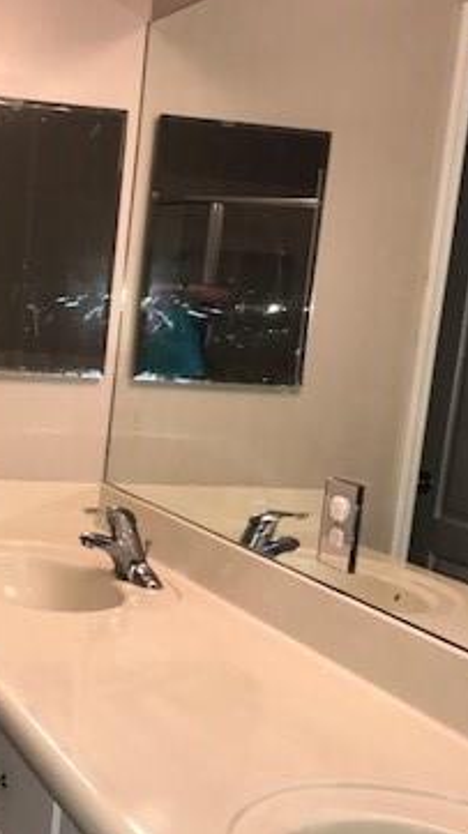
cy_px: 495
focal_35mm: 54
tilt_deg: -8.3
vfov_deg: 38.4
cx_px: -69
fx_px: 1194
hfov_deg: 20.9
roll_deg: -3.8
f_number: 1.8
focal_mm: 3.99
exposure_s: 1/30
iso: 50
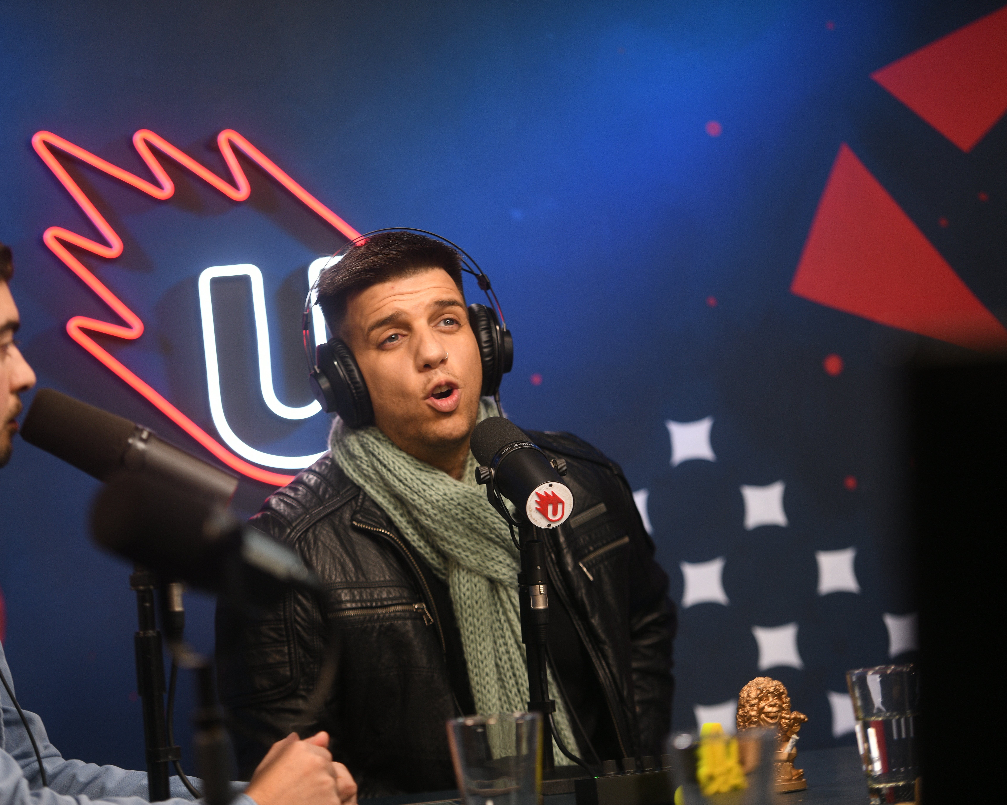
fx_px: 4053
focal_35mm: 136
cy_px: 404
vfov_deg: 11.3
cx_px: 425
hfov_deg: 14.2
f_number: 2.8
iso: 320
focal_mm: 120
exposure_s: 1/160
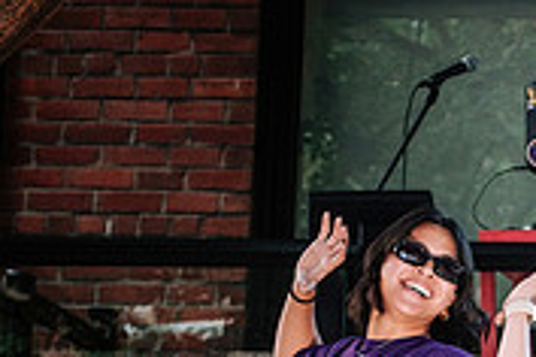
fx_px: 3662
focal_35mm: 246
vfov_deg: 5.5
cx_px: 721
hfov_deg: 8.2
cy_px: 576
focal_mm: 50
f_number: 2.8
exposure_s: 1/200
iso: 400
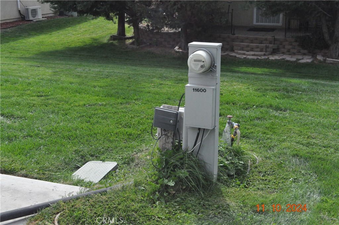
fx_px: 451
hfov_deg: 41.2
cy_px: 112
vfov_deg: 28.0
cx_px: 170
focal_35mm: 48
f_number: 7.1
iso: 3200
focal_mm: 32
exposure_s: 1/4000
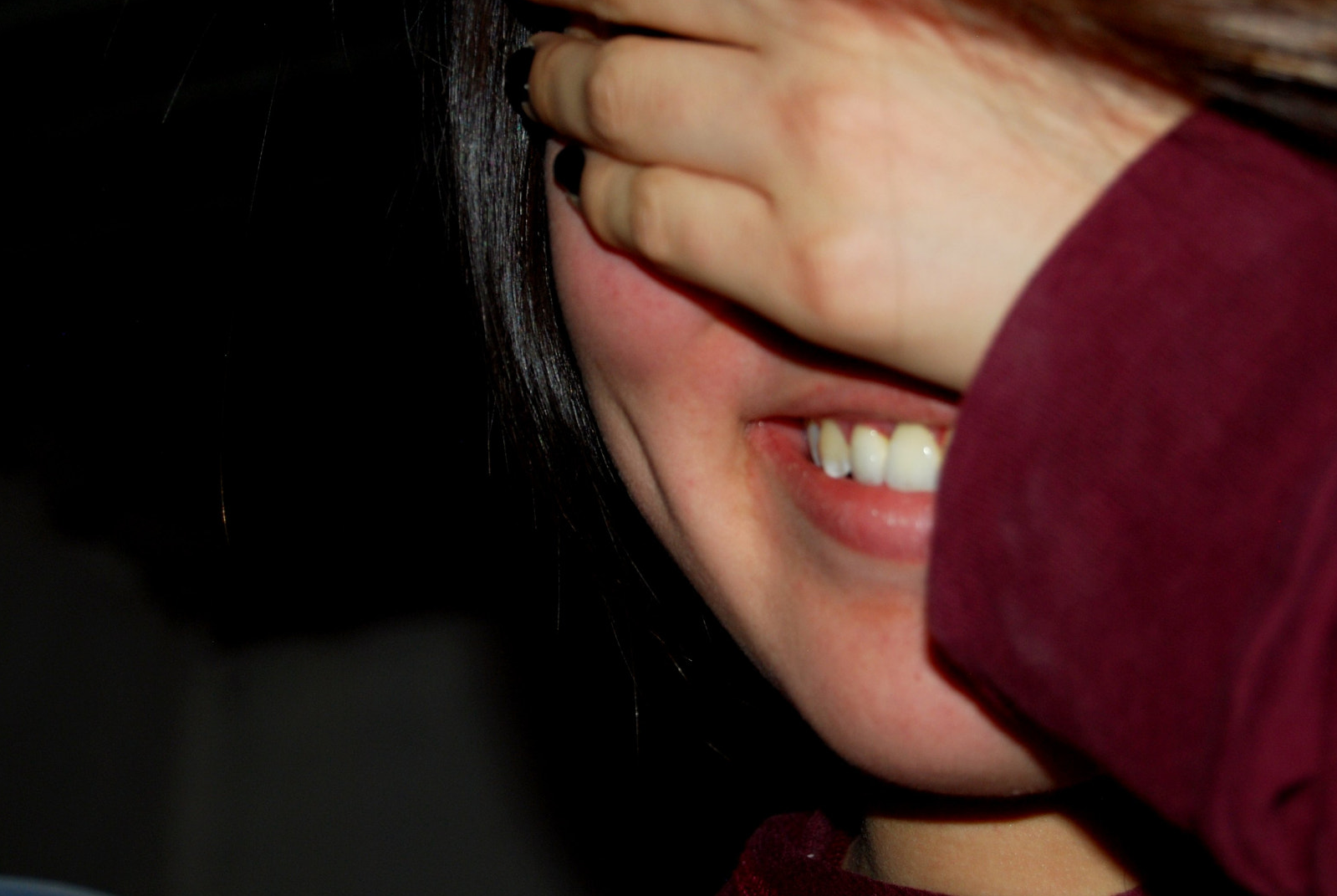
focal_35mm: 106
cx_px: 706
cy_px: 336
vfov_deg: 13.0
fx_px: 3929
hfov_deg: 19.3
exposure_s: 1/60
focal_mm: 55
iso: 200
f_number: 5.6
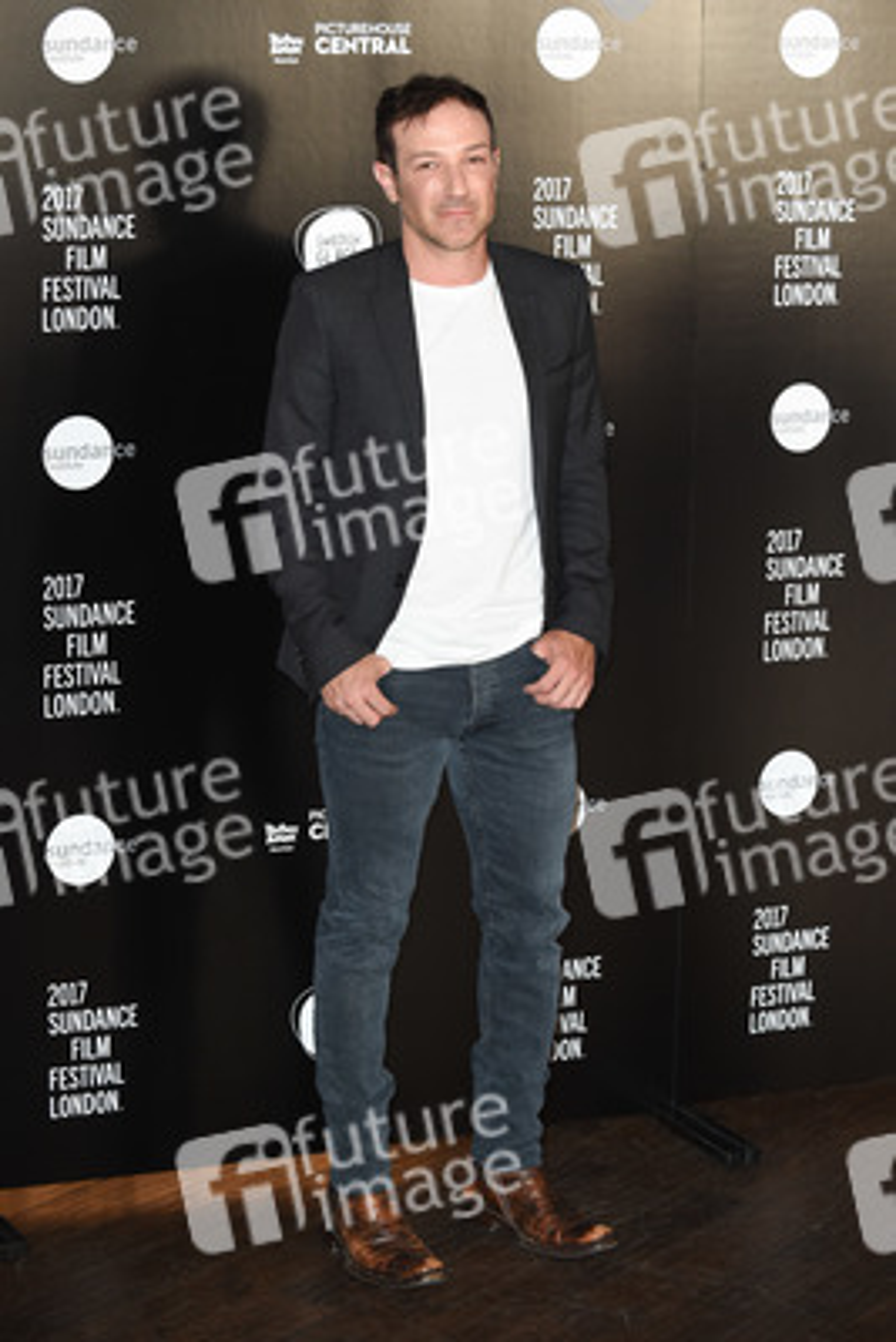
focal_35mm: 86
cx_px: 448
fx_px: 3208
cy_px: 671
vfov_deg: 23.6
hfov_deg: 15.9
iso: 1600
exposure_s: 1/250
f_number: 4
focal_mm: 86
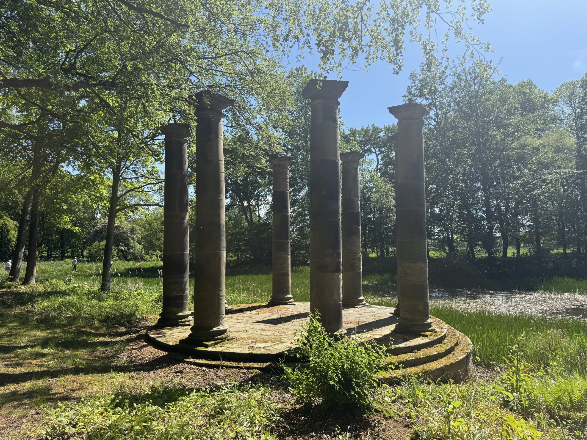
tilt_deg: +4.2
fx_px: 407
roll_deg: +0.8
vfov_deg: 56.8
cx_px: 294
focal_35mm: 24
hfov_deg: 71.6
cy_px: 220
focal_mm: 6.76
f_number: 1.78
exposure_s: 1/2611
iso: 80
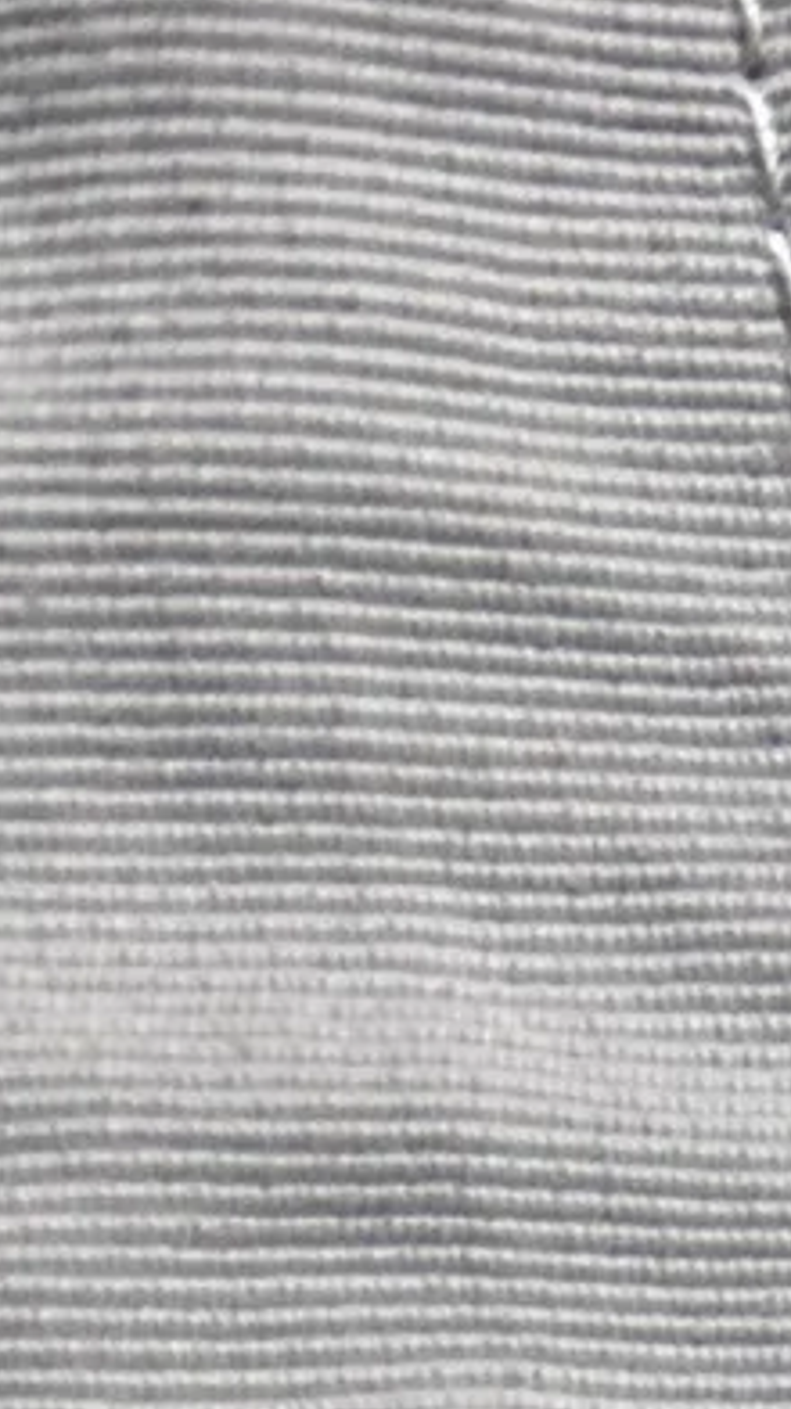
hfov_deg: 6.1
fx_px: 6910
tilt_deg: -57.8
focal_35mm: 185
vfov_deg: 9.0
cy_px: 4504
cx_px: 2287
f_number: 1.5
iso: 80
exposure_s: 1/50
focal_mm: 5.7
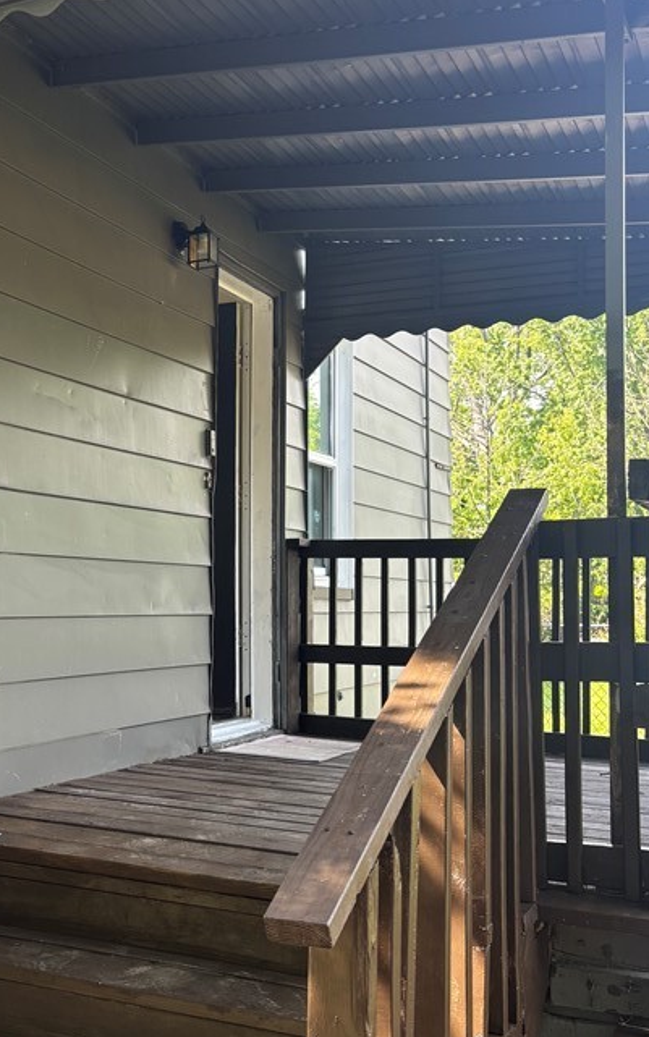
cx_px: 86
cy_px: 511
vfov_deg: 45.3
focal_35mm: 44
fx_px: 1244
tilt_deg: +0.8
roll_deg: -1.4
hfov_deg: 28.3
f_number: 1.6
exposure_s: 1/161
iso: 40
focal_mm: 5.96
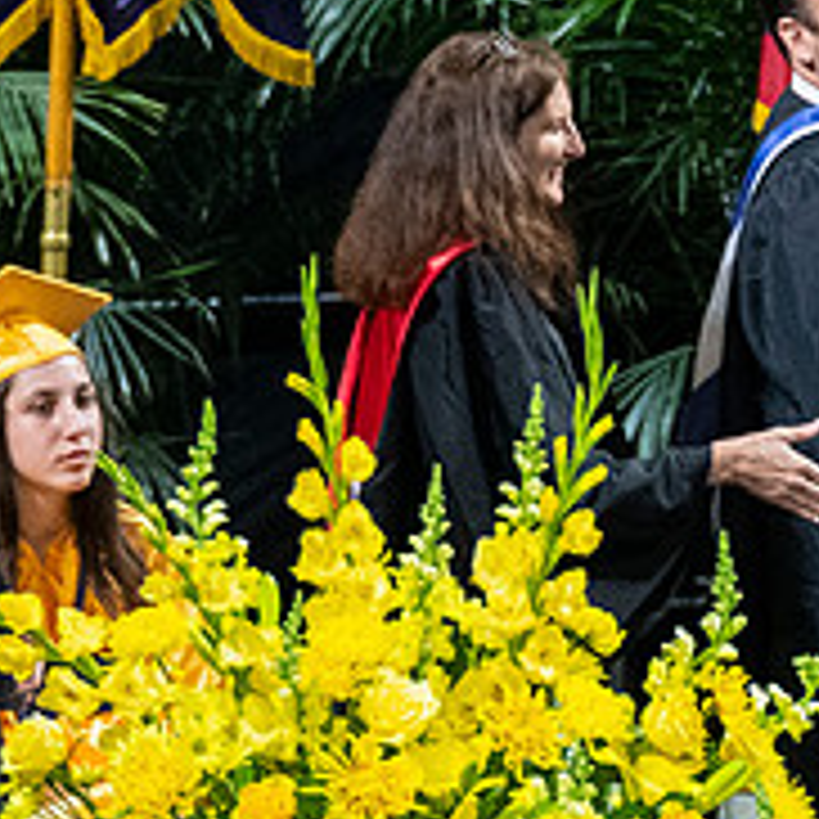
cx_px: 1376
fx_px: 29284
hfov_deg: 1.6
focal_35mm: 1094
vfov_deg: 1.6
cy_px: 754
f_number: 4
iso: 2000
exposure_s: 1/200
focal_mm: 200
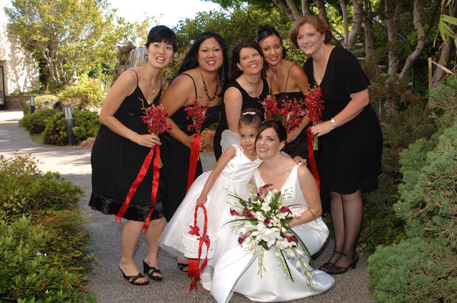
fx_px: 532
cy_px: 152
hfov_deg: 46.5
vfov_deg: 31.8
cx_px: 228
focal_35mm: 42
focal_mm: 28
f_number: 6.7
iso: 400
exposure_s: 1/180
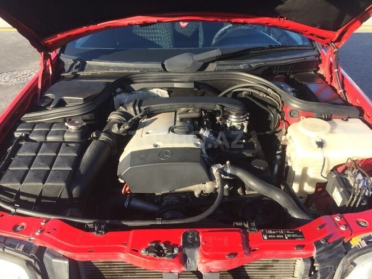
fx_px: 312
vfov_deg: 48.2
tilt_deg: -29.3
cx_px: 186
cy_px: 140
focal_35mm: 29
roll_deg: +0.8
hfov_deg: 61.7
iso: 32
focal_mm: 4.15
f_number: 2.2
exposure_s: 1/402
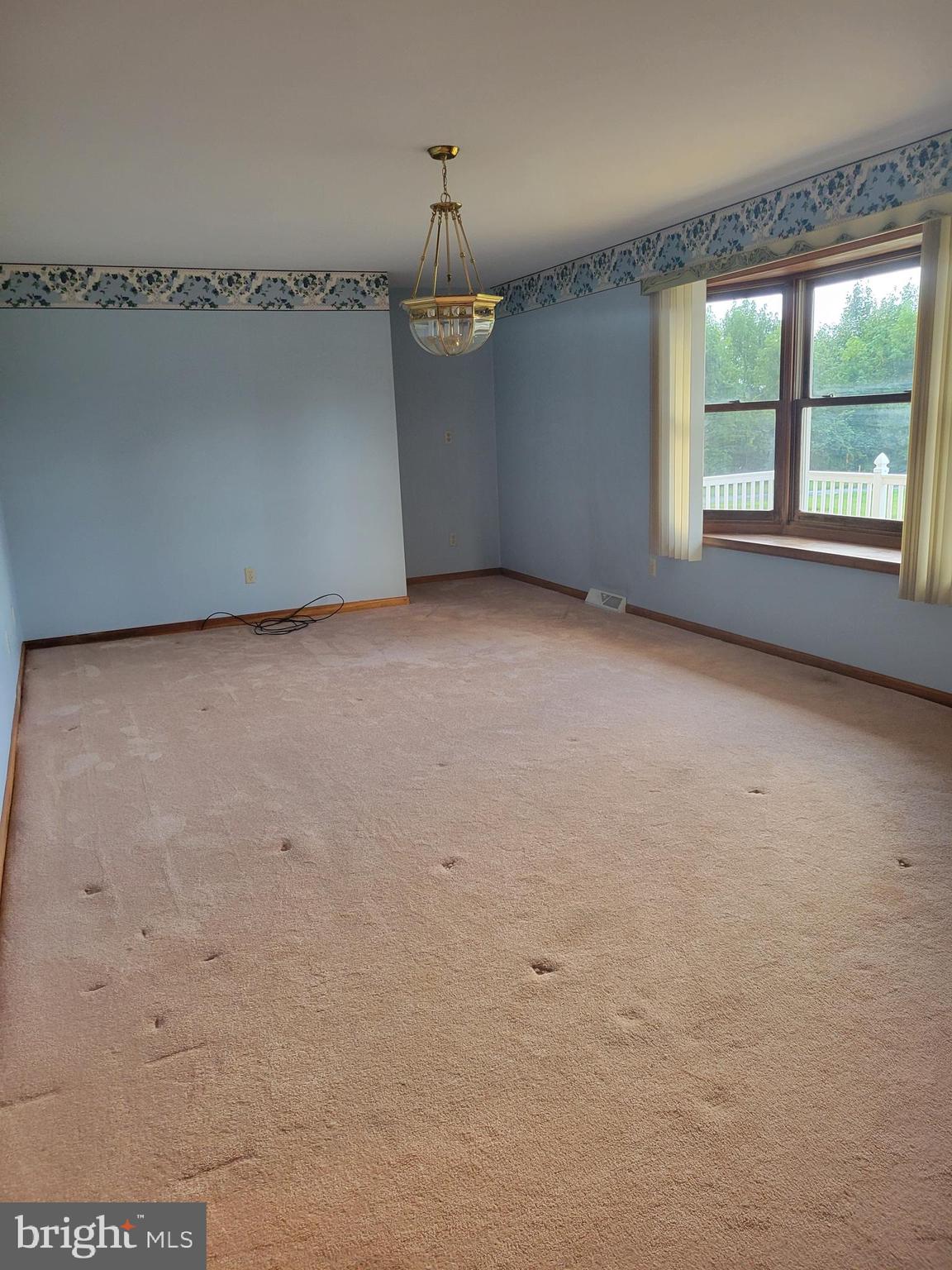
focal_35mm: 26
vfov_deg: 67.3
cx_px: 476
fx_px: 953
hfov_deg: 53.1
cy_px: 635
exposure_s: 1/59
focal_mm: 5.4
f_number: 1.8
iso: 200
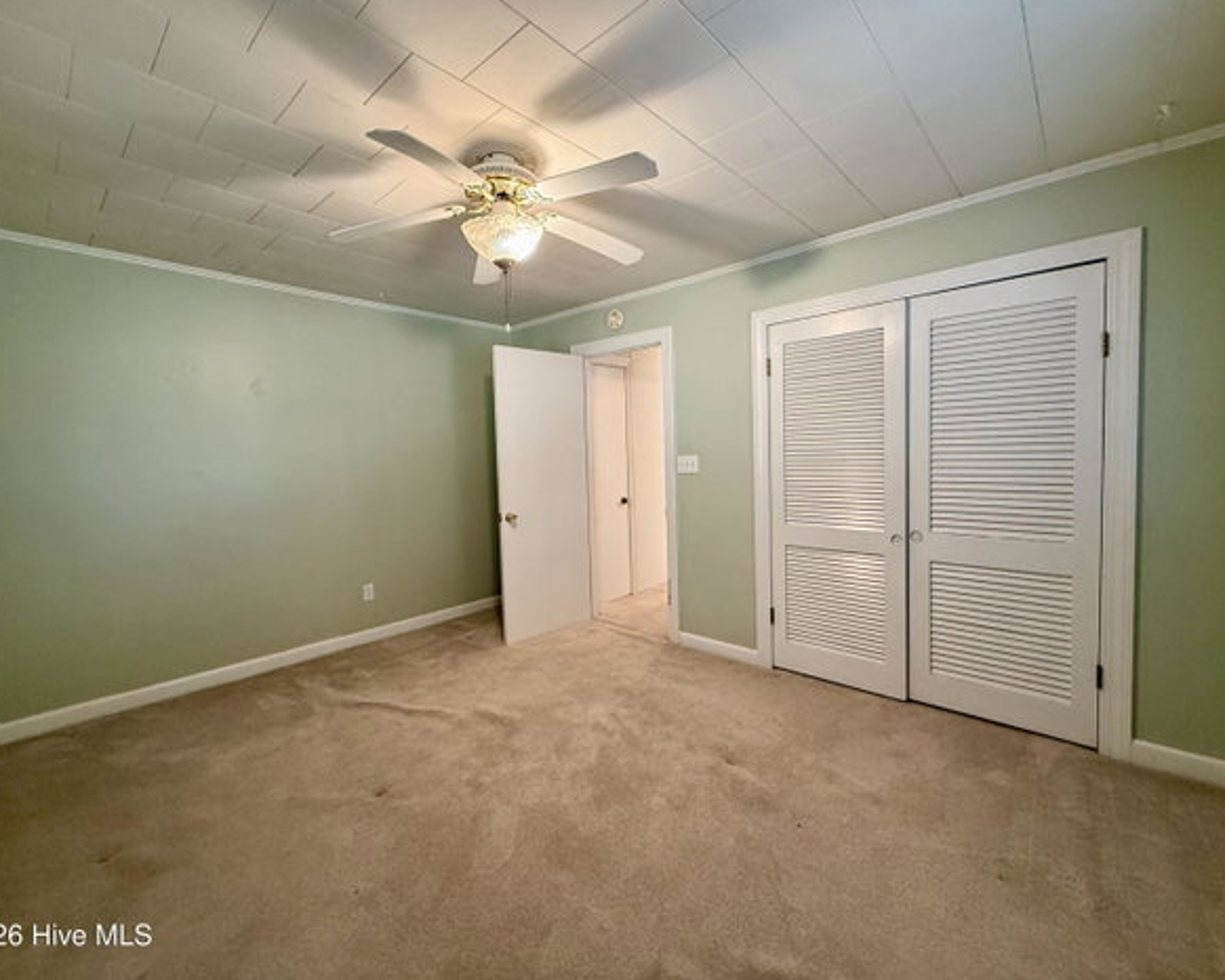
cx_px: 609
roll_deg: +1.5
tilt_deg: -2.3
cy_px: 477
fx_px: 544
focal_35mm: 15
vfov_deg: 84.1
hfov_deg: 96.8
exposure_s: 1/60
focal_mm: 2.22
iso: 400
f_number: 2.2
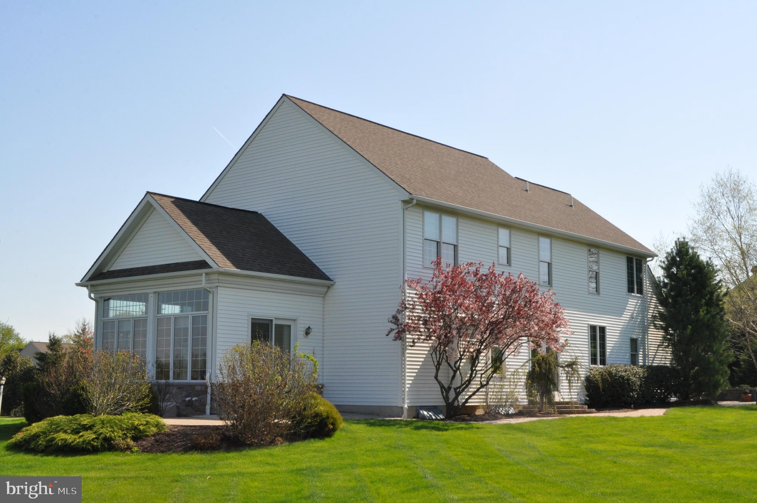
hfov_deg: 41.2
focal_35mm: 48
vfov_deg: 28.0
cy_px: 252
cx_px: 378
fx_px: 1008
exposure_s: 1/200
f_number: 25
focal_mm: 32
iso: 800
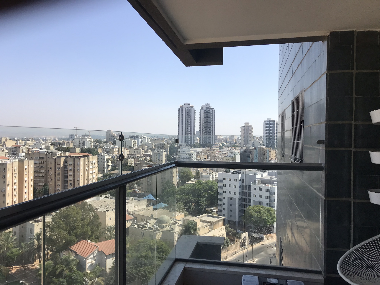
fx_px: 307
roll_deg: -0.3
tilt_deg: +0.6
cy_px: 142
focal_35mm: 28
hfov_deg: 63.4
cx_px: 190
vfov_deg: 49.7
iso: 20
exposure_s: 1/2660
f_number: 1.8
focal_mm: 3.99
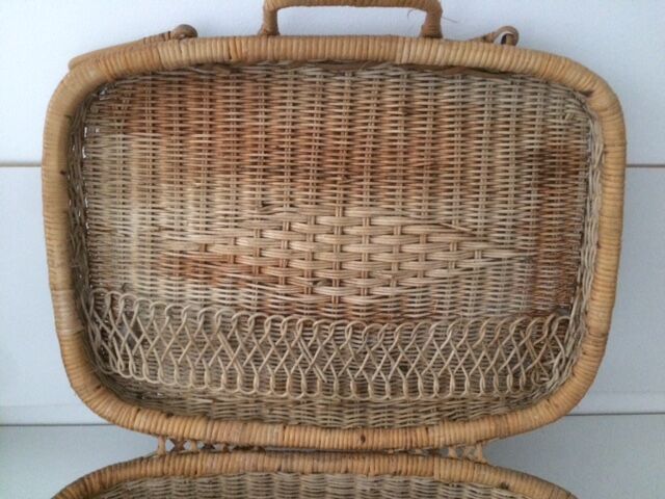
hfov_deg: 61.7
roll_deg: -2.2
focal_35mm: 29
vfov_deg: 48.2
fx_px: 557
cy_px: 250
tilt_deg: -31.3
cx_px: 332
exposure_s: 1/17
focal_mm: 4.15
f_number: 2.2
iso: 400
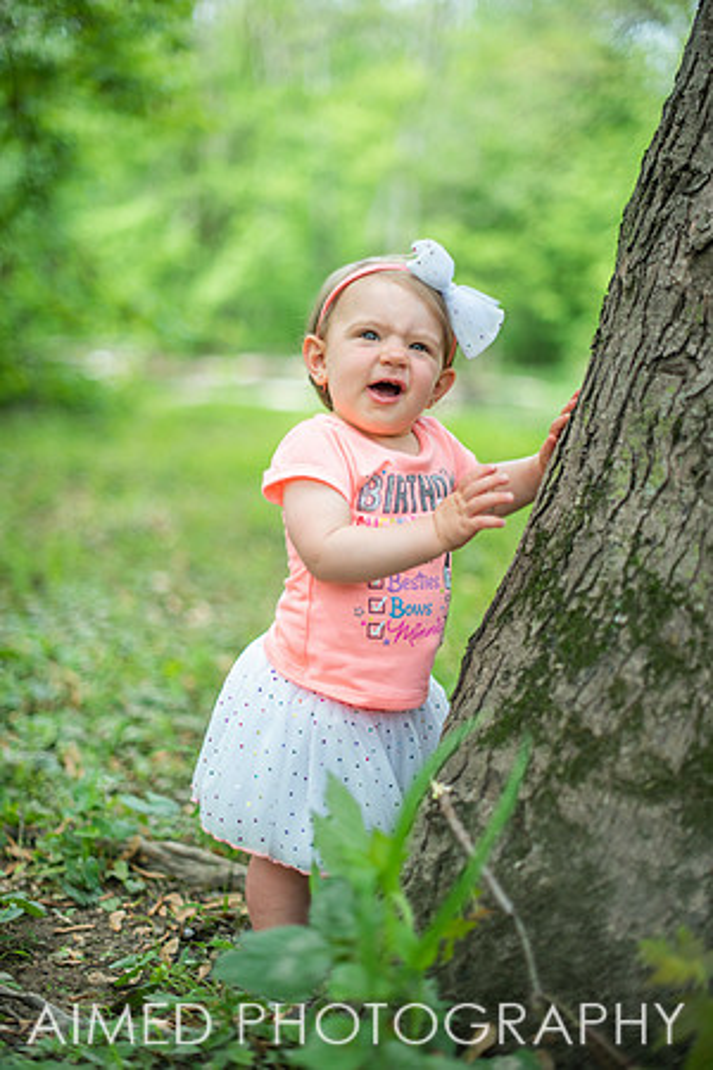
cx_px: 356
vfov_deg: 39.6
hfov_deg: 27.0
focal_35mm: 50
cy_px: 535
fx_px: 1485
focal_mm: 50
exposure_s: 1/3200
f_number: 1.4
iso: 250
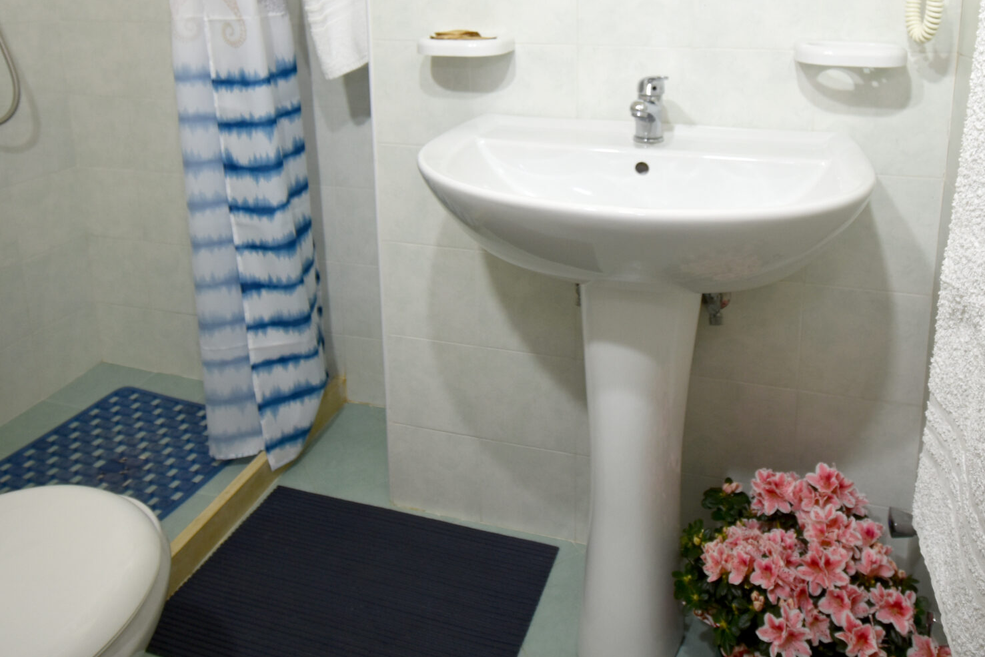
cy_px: 120
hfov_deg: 69.2
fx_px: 711
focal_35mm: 26
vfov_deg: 46.6
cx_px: 539
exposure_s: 1/125
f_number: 5.6
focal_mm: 10
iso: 320
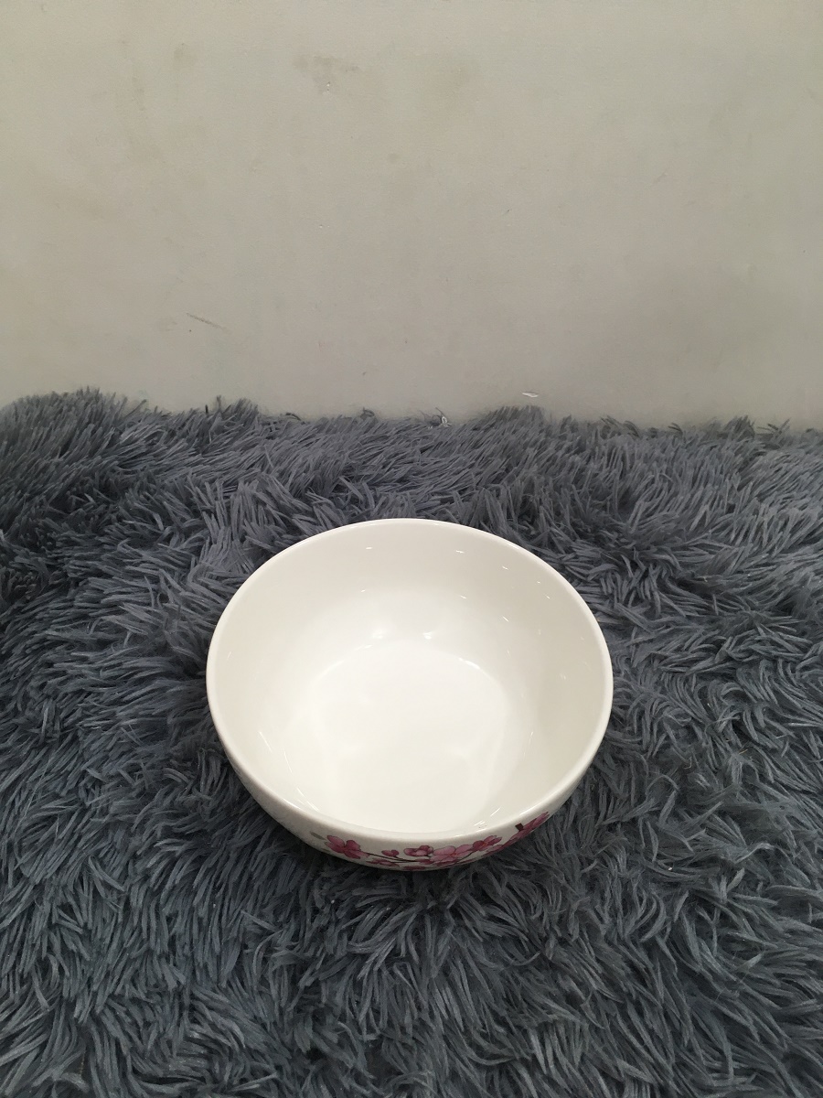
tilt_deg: -41.8
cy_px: 549
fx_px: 919
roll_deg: -0.3
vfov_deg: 61.7
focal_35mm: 29
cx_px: 412
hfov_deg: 48.2
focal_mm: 4.15
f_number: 2.2
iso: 64
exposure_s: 1/33
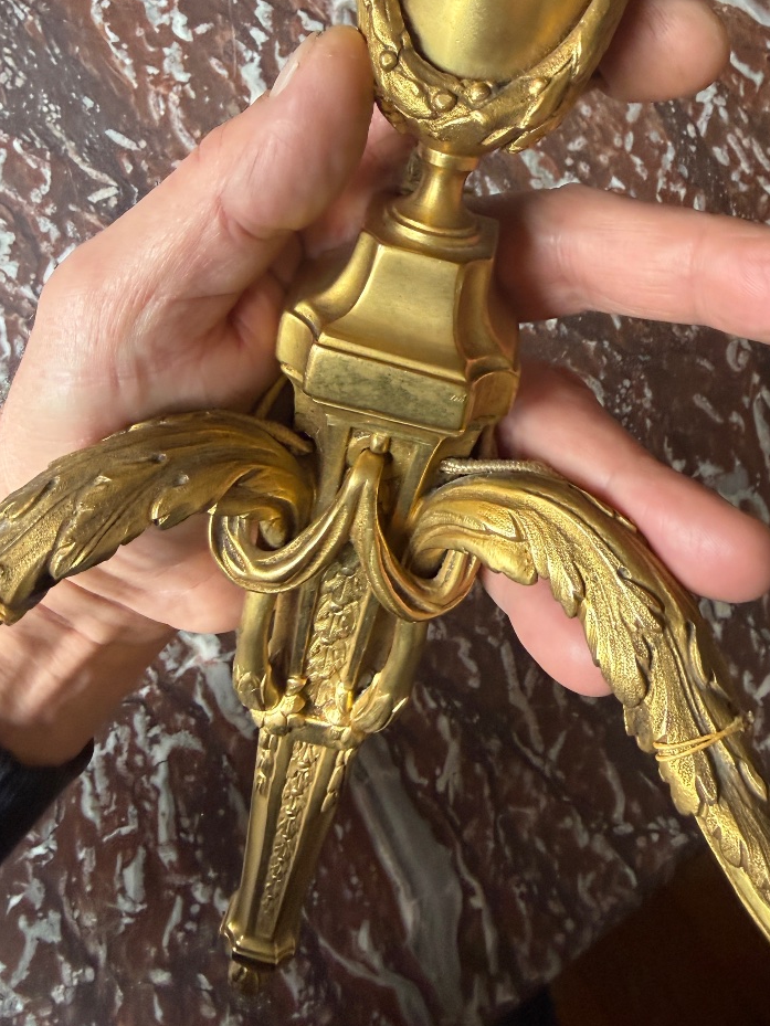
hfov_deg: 45.5
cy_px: 404
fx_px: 919
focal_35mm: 31
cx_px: 387
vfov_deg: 57.8
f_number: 2.2
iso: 250
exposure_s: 1/50
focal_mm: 2.22
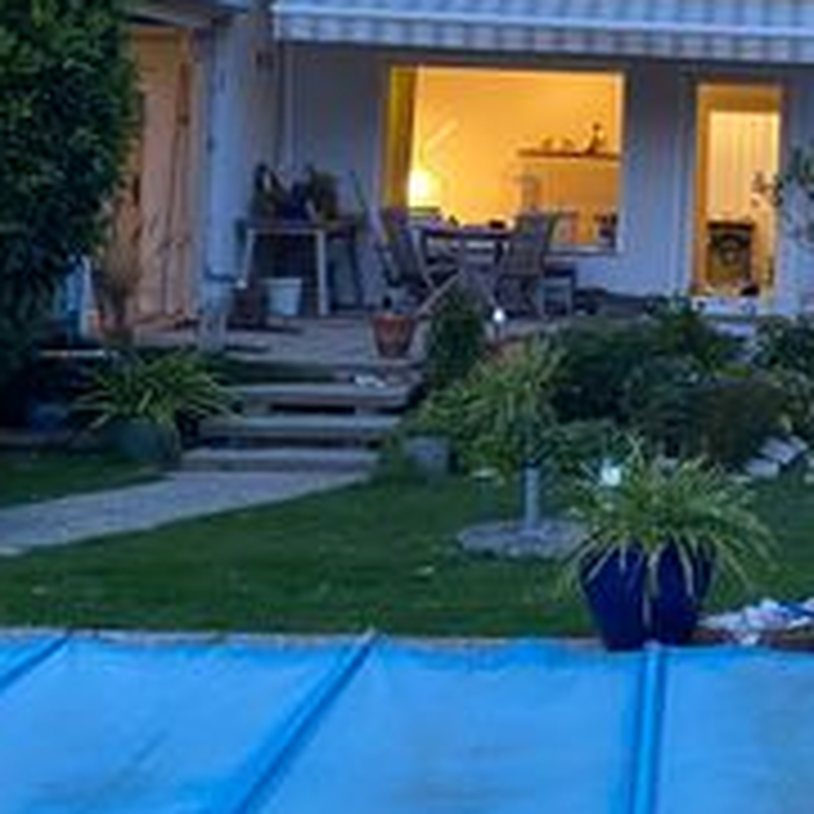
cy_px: 175
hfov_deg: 21.7
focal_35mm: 76
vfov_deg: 22.5
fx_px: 2022
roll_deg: -1.8
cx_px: 877
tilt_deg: +0.0
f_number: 1.8
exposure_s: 1/33
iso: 400
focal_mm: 4.25
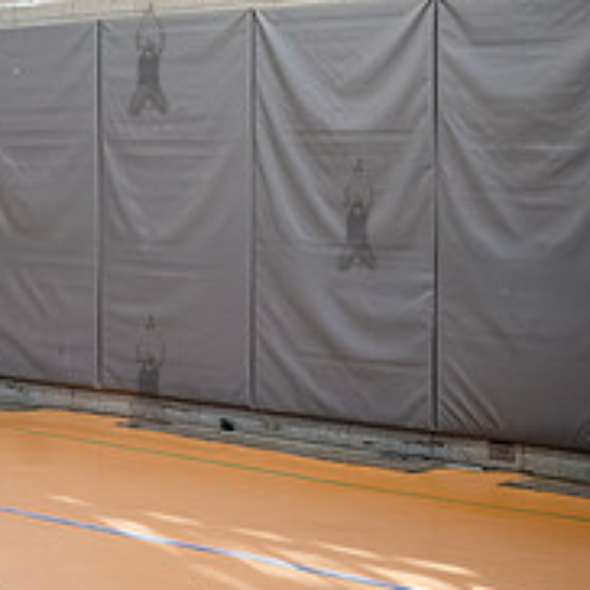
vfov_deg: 18.3
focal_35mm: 95
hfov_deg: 16.8
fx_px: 1832
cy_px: 214
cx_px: -272
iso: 8000
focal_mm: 35
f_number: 4.5
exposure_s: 1/1000
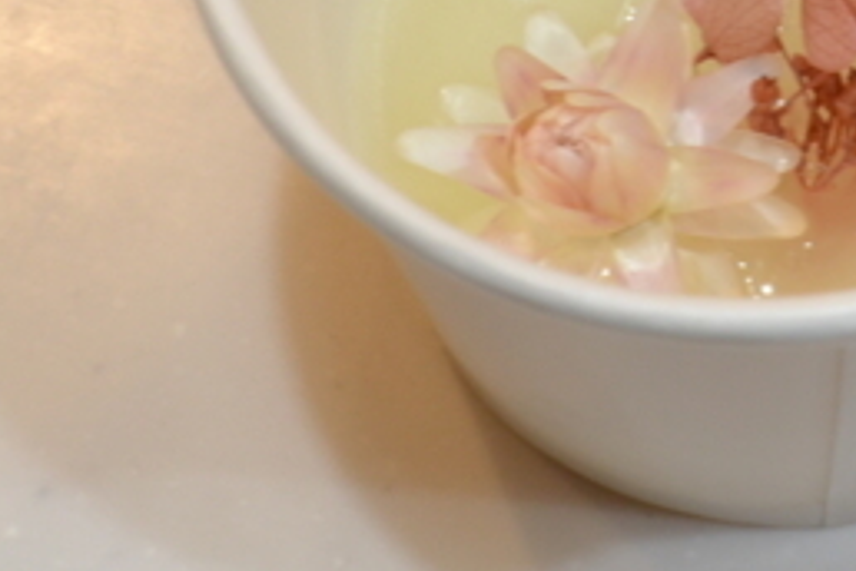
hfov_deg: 18.7
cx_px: 823
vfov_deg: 12.4
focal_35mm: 107
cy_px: -148
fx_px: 2544
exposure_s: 1/10
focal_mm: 18
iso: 400
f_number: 8
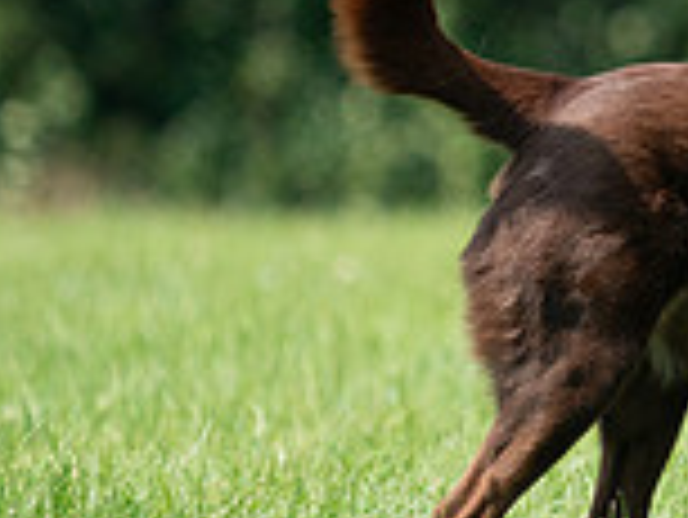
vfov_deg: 1.1
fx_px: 27290
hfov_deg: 1.4
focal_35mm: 1372
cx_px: 1282
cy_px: -128
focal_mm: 376
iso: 2000
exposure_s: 1/4000
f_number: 6.3
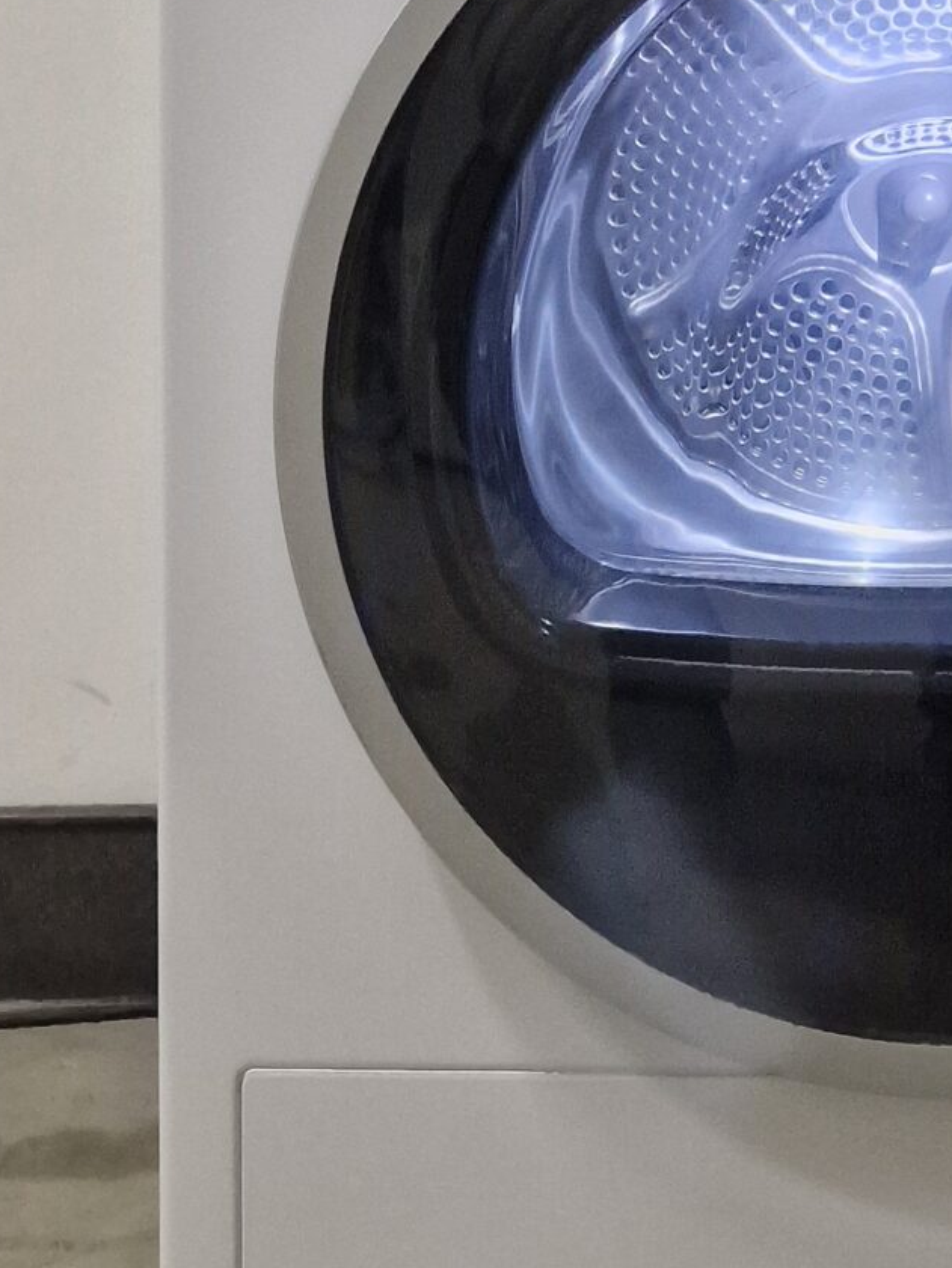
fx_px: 2566
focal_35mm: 70
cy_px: 98
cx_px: 899
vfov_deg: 26.7
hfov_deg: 20.5
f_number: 1.8
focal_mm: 6.4
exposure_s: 1/100
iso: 800
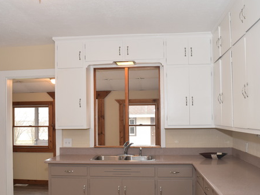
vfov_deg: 38.6
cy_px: 115
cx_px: 123
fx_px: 278
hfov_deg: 50.1
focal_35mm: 37
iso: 720
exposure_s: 1/125
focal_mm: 18
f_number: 5.6
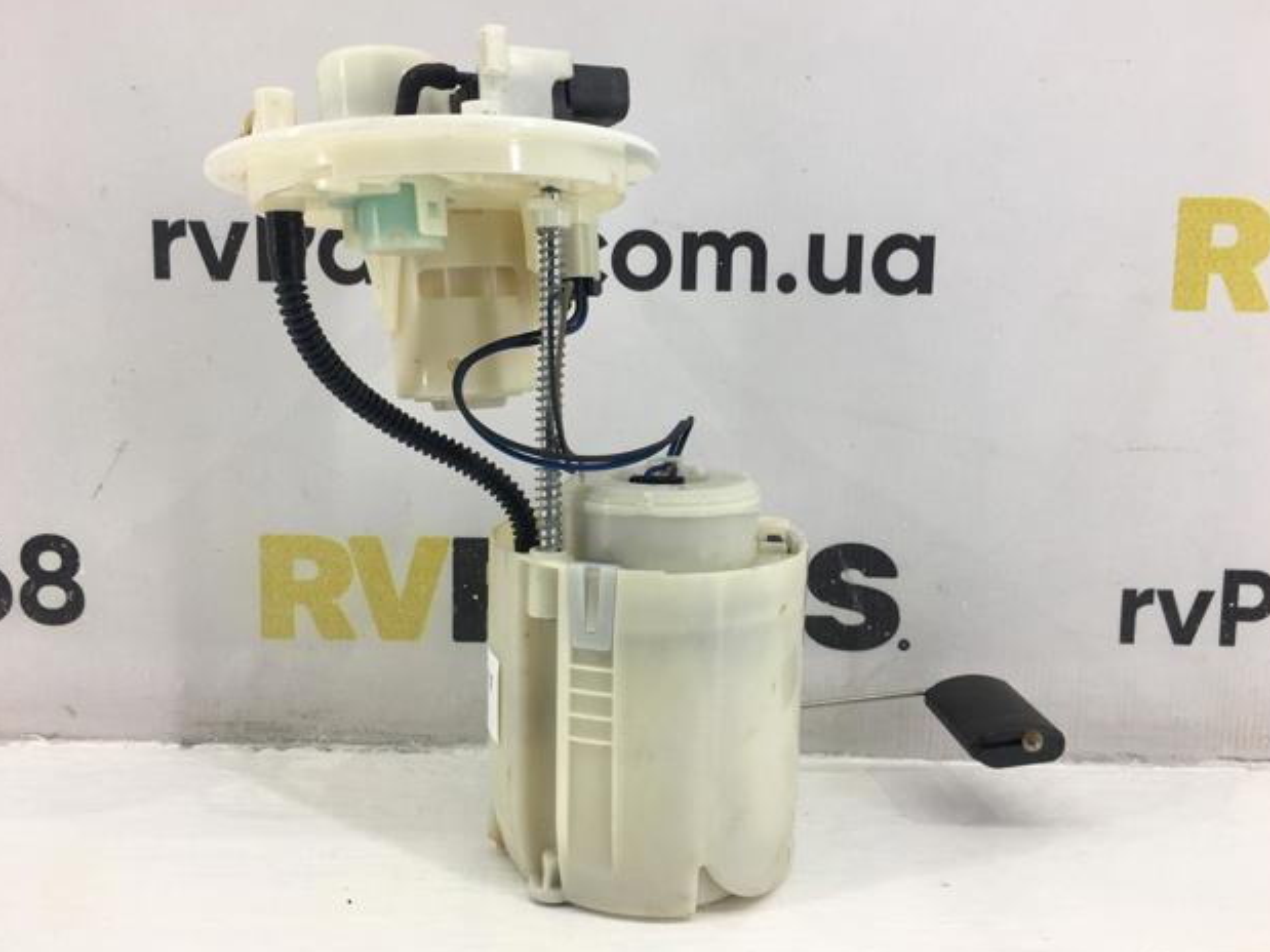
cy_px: 470
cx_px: 644
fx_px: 1100
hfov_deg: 60.0
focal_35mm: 30
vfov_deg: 46.8
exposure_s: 1/50
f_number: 2.2
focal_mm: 4.15
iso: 25
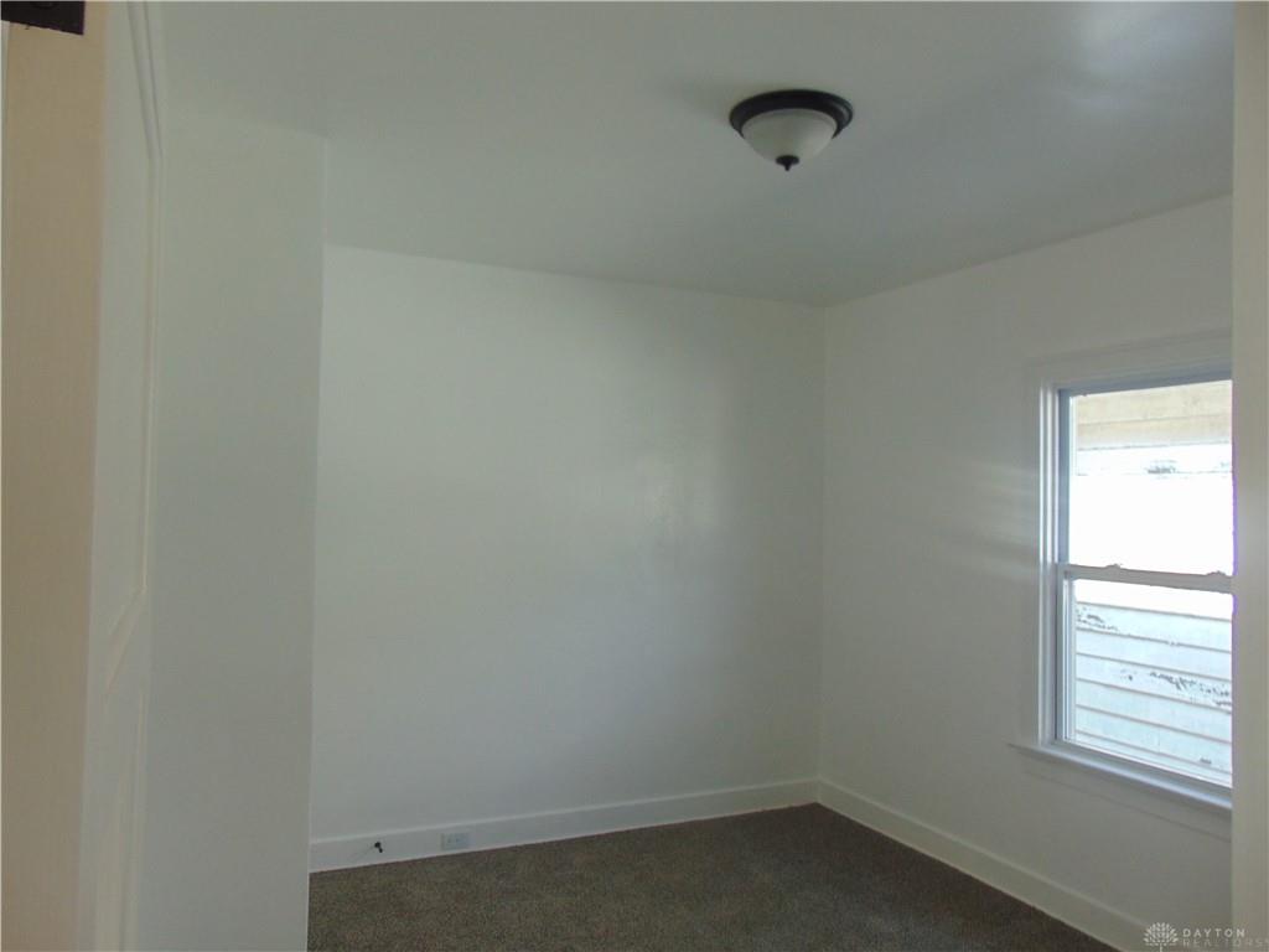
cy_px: 476
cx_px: 634
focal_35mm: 25
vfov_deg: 54.9
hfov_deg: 69.4
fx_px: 916
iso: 80
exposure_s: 1/50
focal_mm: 4.5
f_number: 3
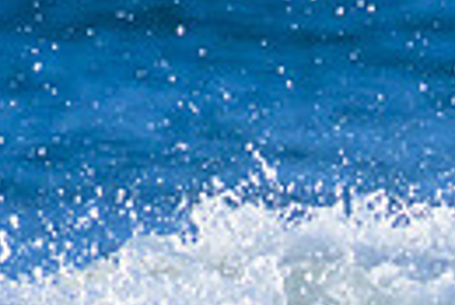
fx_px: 58115
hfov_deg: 0.4
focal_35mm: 4593
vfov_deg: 0.3
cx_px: 760
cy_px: 823
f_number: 11
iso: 1400
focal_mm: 800
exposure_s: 1/2000
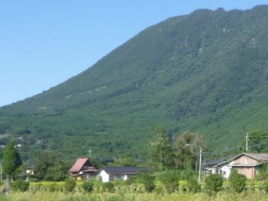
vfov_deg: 16.3
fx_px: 697
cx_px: 363
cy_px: 155
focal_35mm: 90
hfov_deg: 19.7
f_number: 3.9
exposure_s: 1/320
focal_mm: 4.5
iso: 100
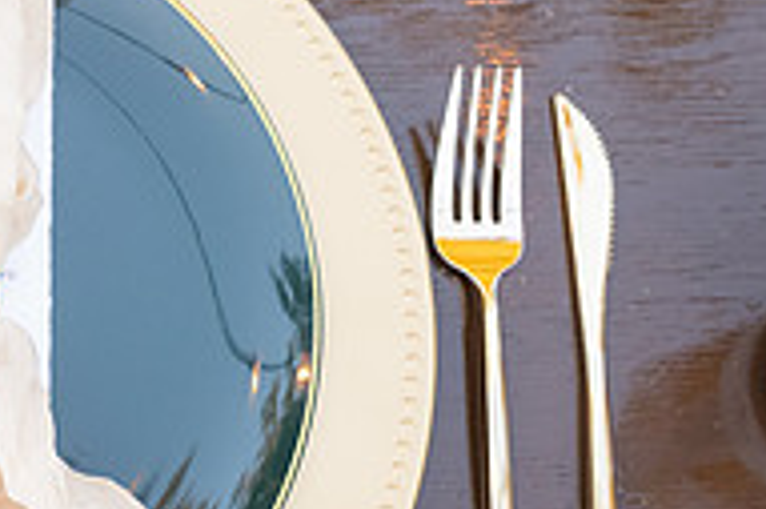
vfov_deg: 17.6
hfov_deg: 24.1
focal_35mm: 77
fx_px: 1637
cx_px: -135
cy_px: 333
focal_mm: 24
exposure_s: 1/320
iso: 3200
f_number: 4
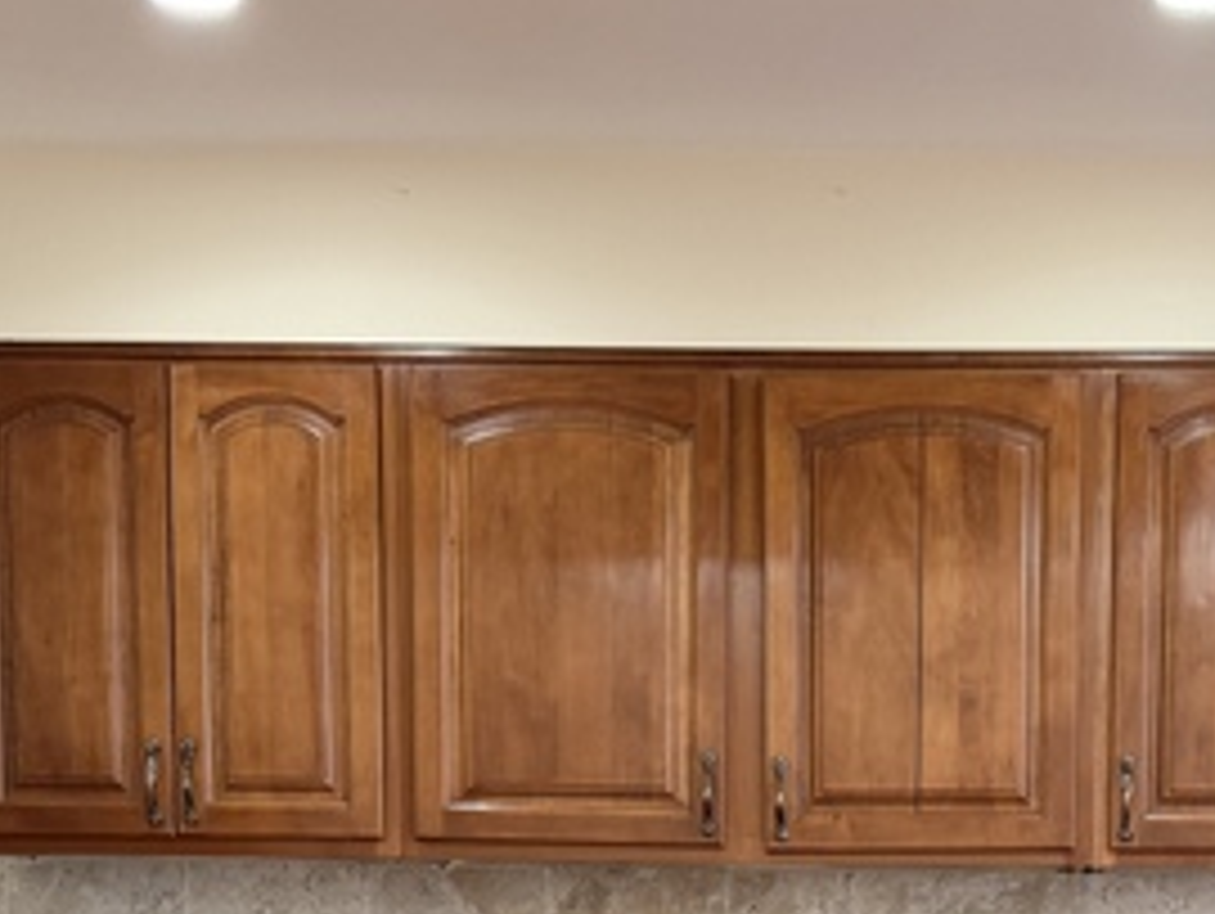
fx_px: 2494
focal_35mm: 71
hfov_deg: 27.0
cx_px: 914
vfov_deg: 19.6
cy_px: 1090
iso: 160
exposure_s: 1/60
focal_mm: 6.76
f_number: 1.78
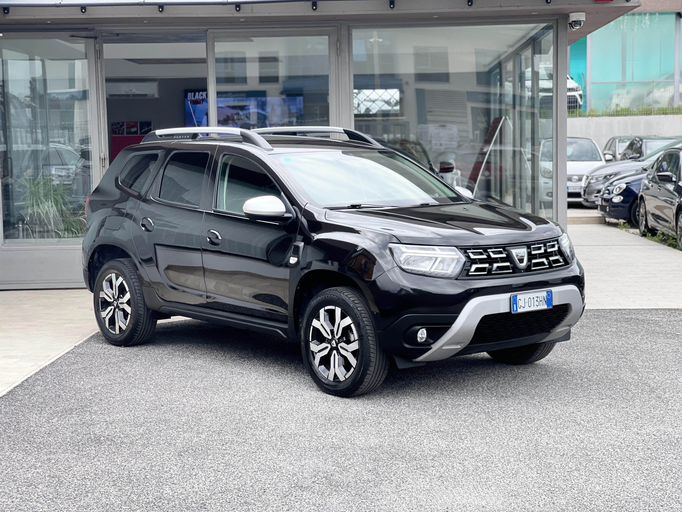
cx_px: 341
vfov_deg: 22.9
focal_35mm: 64
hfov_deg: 30.3
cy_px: 256
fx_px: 1261
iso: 32
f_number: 2.2
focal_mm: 7.5
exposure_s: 1/345
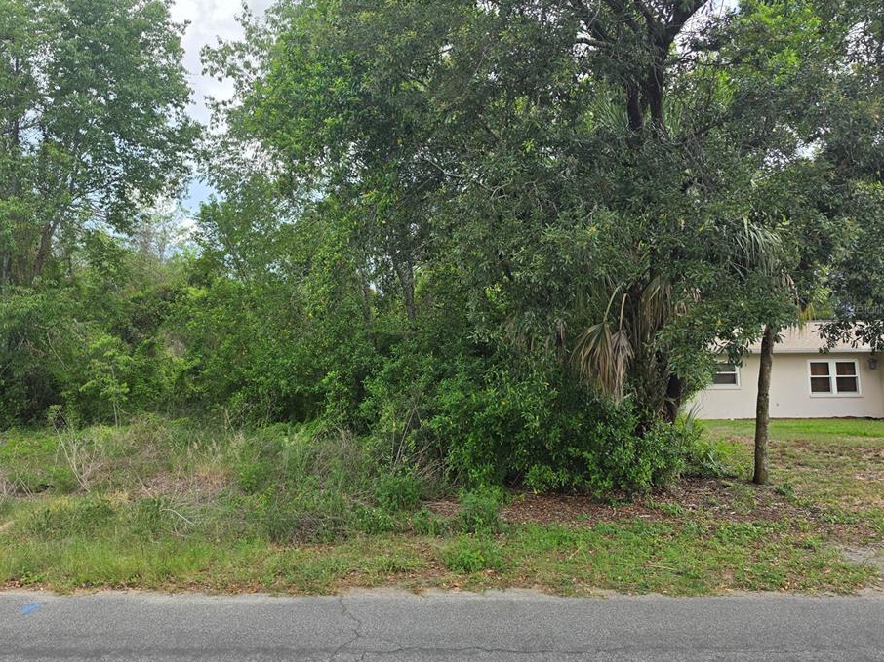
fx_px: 664
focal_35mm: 26
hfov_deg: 67.2
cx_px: 405
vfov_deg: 53.0
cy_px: 308
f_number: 1.4
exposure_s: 1/3100
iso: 64
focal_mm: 6.5
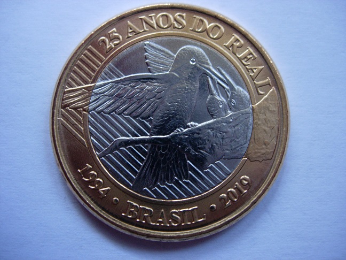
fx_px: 380
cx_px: 173
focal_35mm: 38
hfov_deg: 49.0
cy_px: 130
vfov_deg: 37.7
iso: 158
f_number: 2.8
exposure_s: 1/32
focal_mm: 7.8
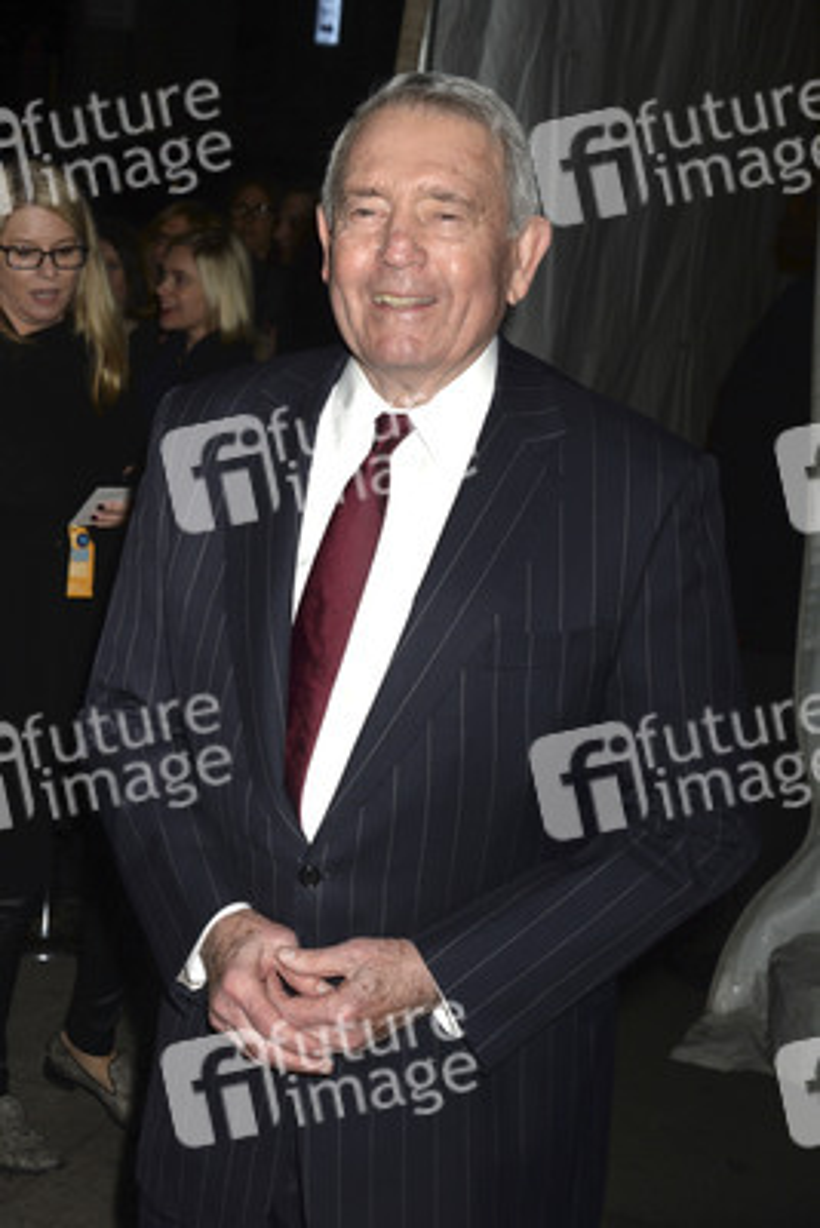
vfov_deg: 30.9
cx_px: 410
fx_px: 2219
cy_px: 614
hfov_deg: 20.9
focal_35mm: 65
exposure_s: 1/250
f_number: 6.3
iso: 800
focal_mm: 65
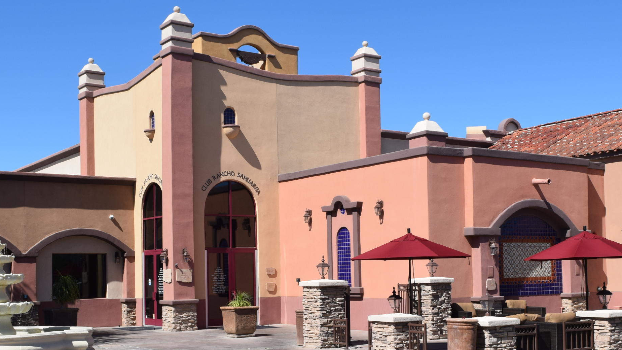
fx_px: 841
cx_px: 344
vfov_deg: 23.3
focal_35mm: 51
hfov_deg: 40.5
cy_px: 245
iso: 200
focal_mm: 20
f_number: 10
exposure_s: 1/400
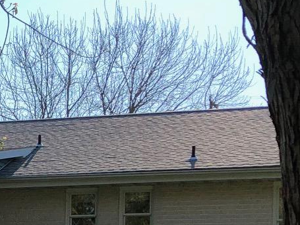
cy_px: 322
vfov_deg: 11.5
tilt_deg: +0.0
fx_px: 1074
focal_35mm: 124
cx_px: -101
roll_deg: -0.1
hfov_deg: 15.1
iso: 20
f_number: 1.8
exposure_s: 1/1869
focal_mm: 3.99
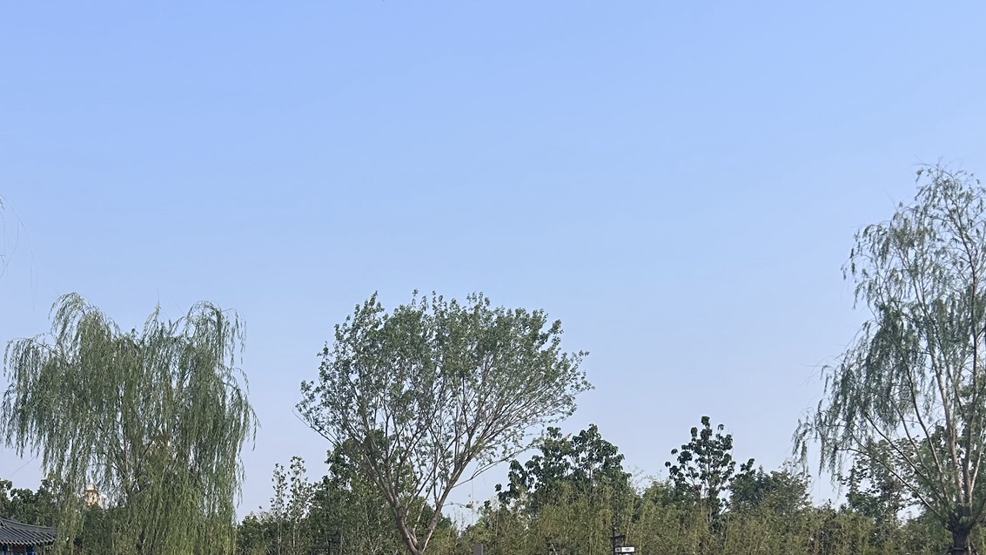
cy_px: 633
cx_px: 265
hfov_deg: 40.3
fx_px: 1307
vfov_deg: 22.4
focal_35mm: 50
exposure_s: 1/3968
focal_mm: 5.7
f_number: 1.5
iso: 50
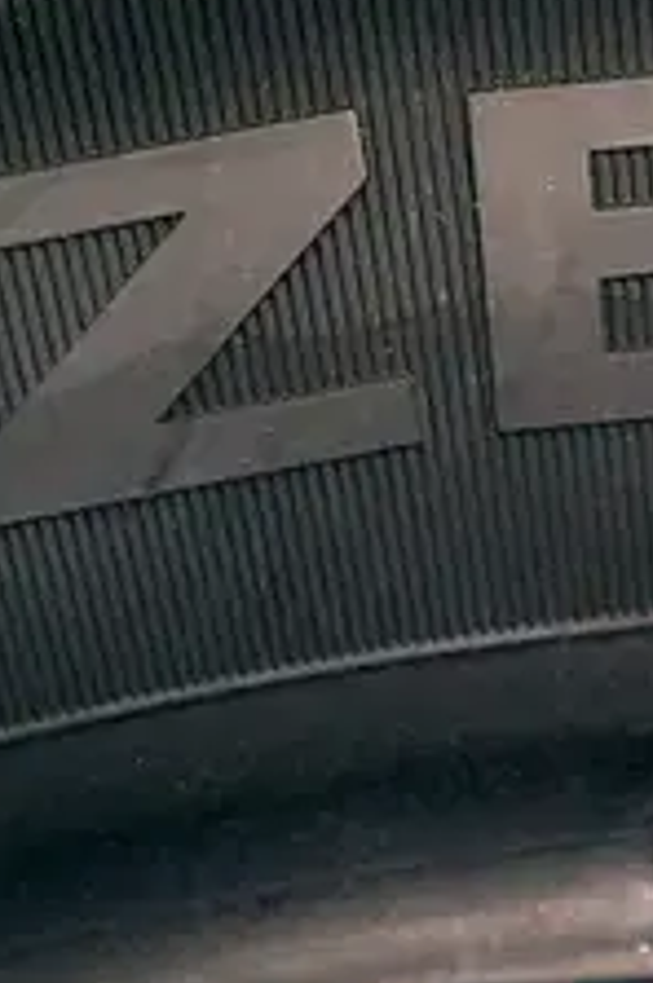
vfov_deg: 4.3
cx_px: 574
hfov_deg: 2.8
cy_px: 741
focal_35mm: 485
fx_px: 13236
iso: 1000
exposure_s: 1/50
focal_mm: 60
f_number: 3.2
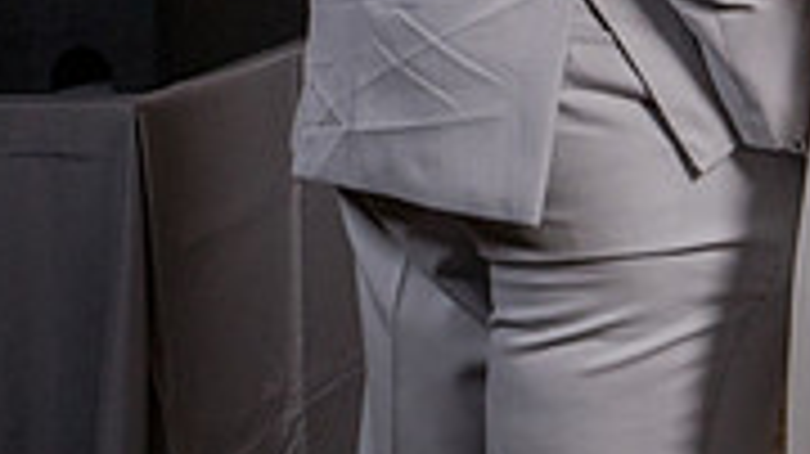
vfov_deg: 9.4
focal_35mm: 125
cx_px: 1206
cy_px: -256
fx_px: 2683
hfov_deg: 15.8
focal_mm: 35
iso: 2000
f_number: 5
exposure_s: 1/200
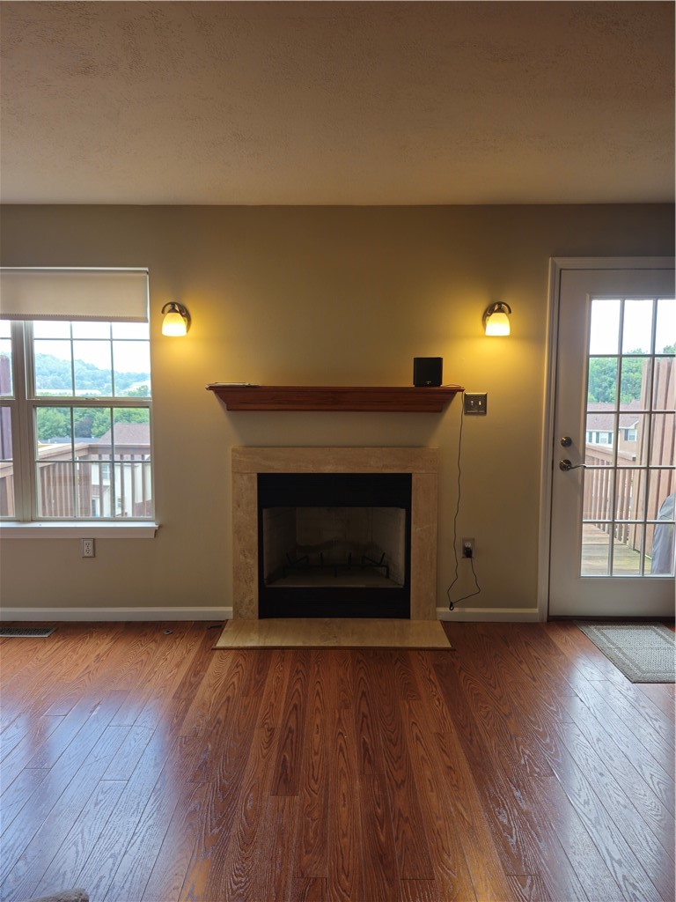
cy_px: 451
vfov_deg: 73.9
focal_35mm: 23
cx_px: 338
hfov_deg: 58.9
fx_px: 599
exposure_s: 1/127
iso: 50
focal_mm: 5.54
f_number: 1.8
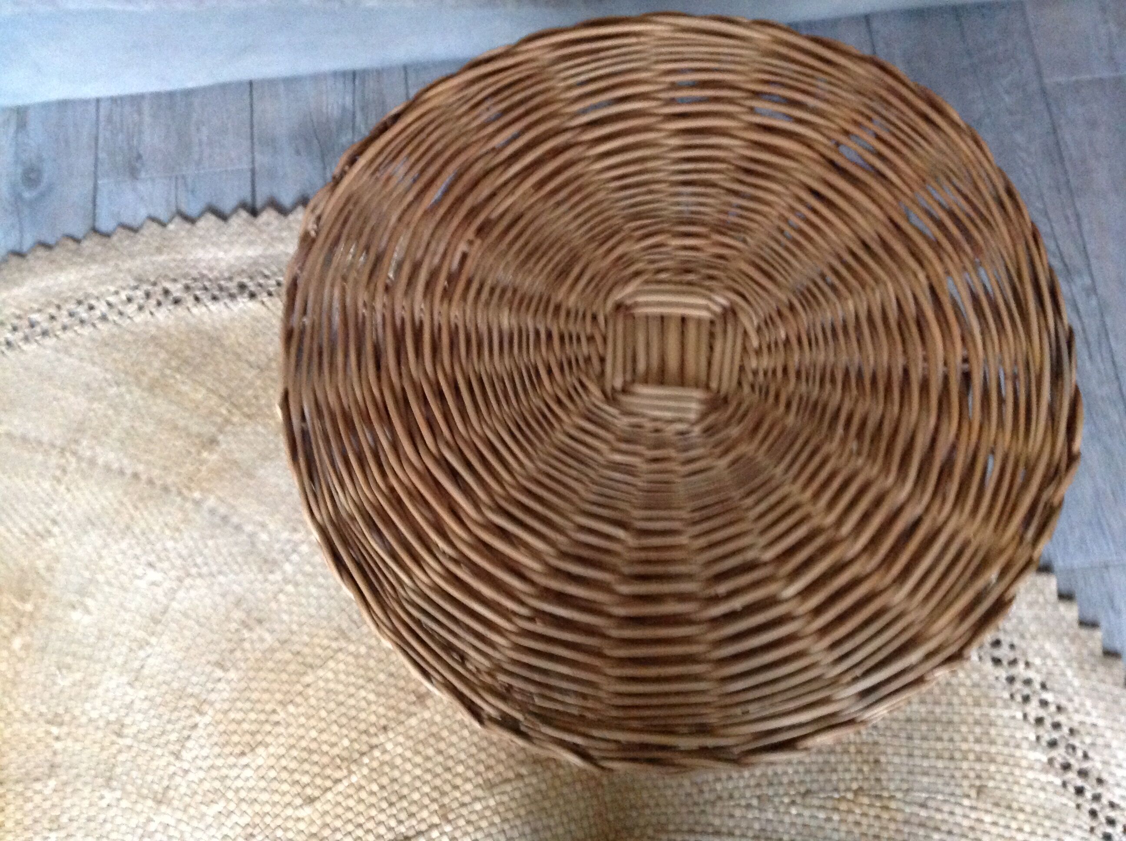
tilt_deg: -74.1
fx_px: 1137
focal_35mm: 35
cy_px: 420
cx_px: 563
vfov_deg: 40.6
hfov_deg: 52.7
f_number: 2.4
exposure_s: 1/15
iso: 500
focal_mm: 4.28
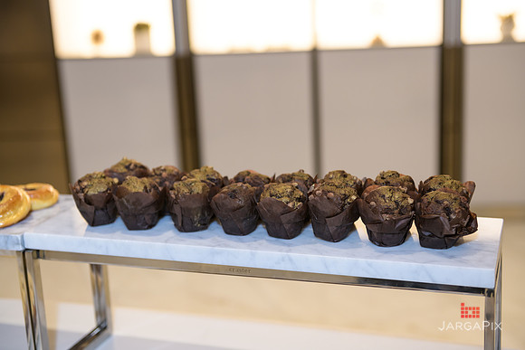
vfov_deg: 24.6
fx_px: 802
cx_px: 262
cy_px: 175
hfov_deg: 36.2
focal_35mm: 55
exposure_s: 1/125
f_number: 3.2
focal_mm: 55
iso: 400
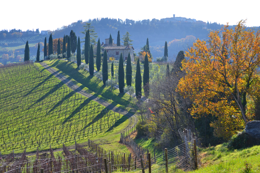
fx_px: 596
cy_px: 86
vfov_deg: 16.6
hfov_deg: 24.6
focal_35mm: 82
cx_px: 130
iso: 100
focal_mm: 55
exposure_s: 1/200
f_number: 7.1
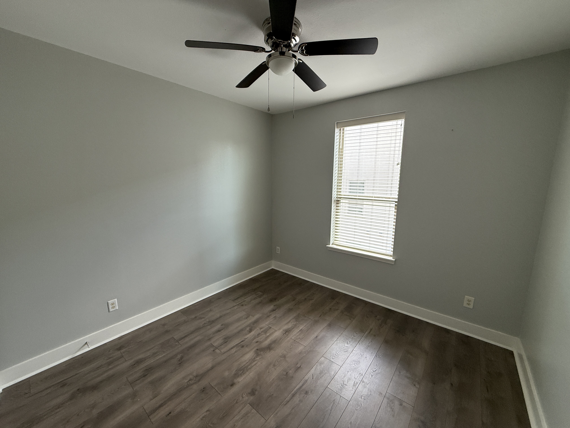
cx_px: 285
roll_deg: -0.4
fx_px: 231
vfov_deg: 85.7
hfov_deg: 102.1
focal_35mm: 14
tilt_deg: -9.2
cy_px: 214
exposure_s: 1/99
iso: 125
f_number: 2.2
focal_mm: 2.22
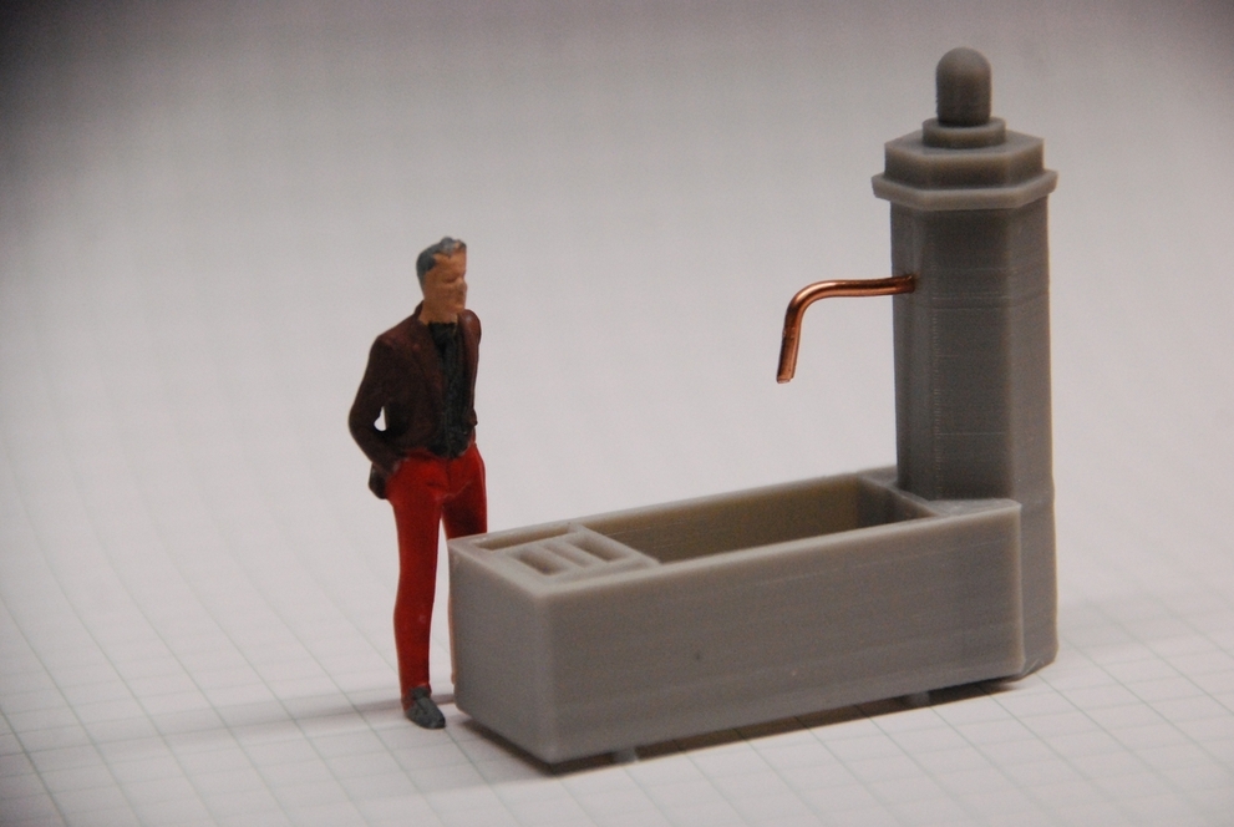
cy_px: 414
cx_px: 617
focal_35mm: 255
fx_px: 8754
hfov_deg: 8.1
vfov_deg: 5.4
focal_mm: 170
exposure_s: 1/320
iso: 1600
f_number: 6.3
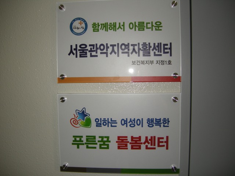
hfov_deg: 51.4
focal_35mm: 36
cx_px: 118
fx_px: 244
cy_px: 88
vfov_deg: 39.7
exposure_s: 1/30
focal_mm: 7.5
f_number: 2.7
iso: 64
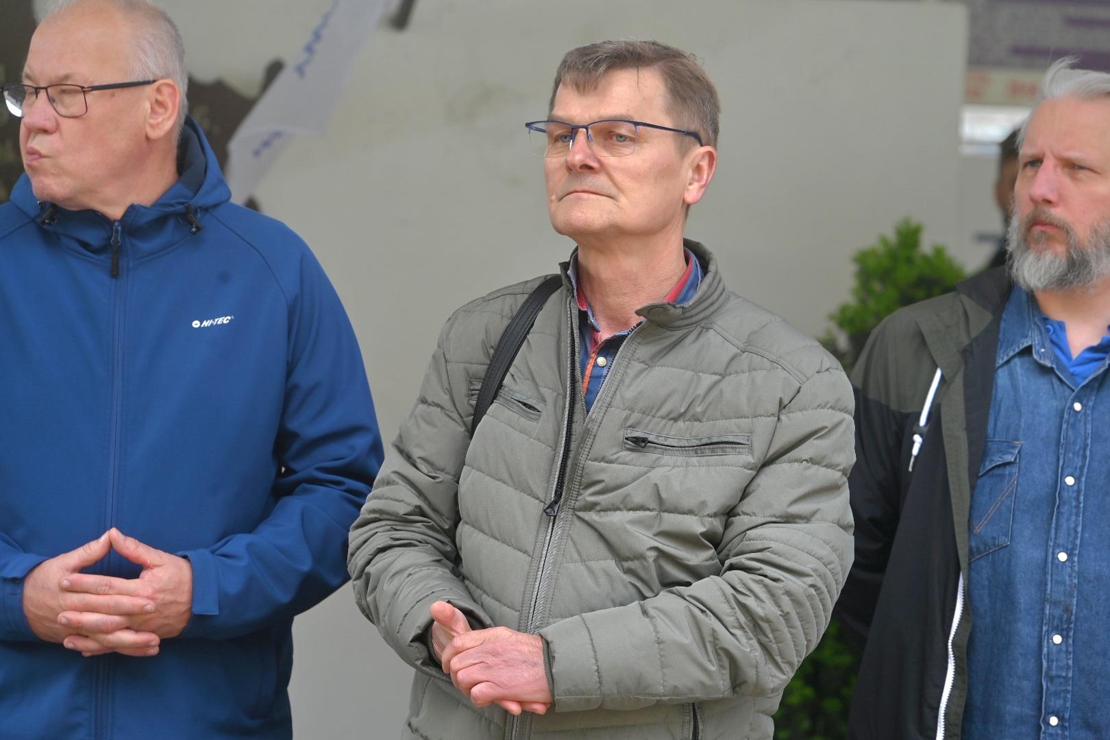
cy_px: 370
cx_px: 555
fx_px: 5550
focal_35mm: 180
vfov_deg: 7.6
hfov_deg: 11.4
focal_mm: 180
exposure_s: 1/161
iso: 100
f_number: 7.1
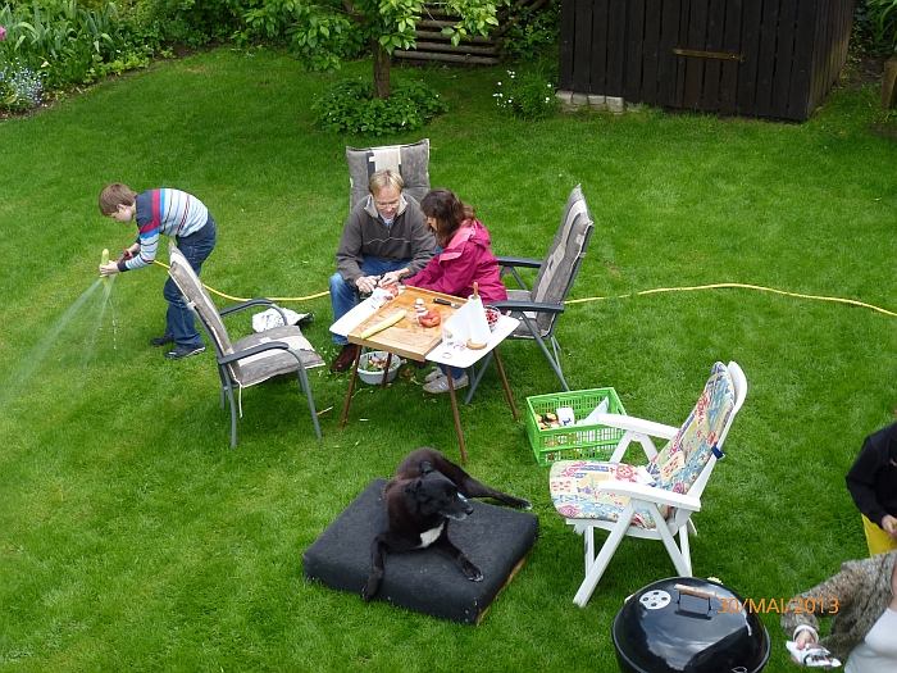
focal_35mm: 57
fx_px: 1477
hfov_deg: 33.8
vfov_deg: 25.7
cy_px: 336
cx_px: 448
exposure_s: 1/125
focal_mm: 10.1
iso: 100
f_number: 4.4
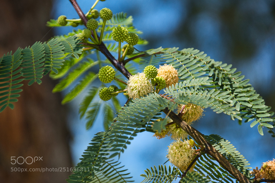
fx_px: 2291
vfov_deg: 4.6
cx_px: 138
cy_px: 92
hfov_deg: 6.9
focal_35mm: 300
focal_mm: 200
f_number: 6.3
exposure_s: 1/1250
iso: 720
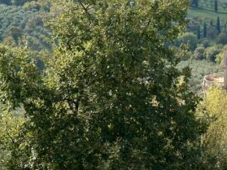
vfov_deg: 11.1
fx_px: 865
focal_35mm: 132
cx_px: 277
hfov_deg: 14.4
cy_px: 8
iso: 64
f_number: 1.78
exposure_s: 1/2976
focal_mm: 6.86
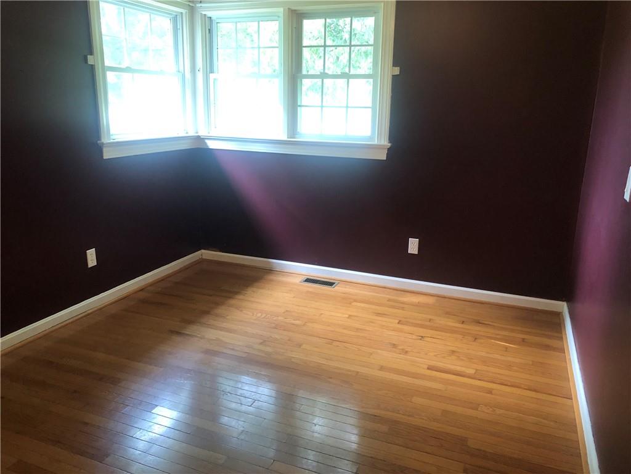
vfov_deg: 49.7
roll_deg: -1.0
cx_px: 316
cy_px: 237
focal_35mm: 28
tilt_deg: -14.3
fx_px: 510
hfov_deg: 63.4
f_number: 1.8
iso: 64
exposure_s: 1/15
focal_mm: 3.99
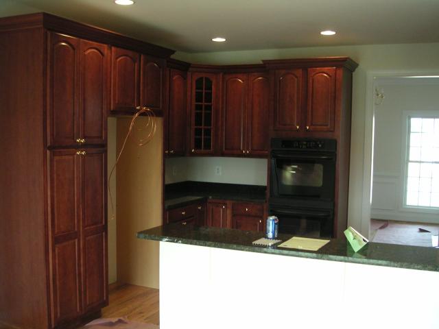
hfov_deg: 49.0
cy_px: 164
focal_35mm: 38
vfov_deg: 37.7
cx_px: 220
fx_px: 482
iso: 125
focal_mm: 6
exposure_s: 1/45
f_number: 2.8
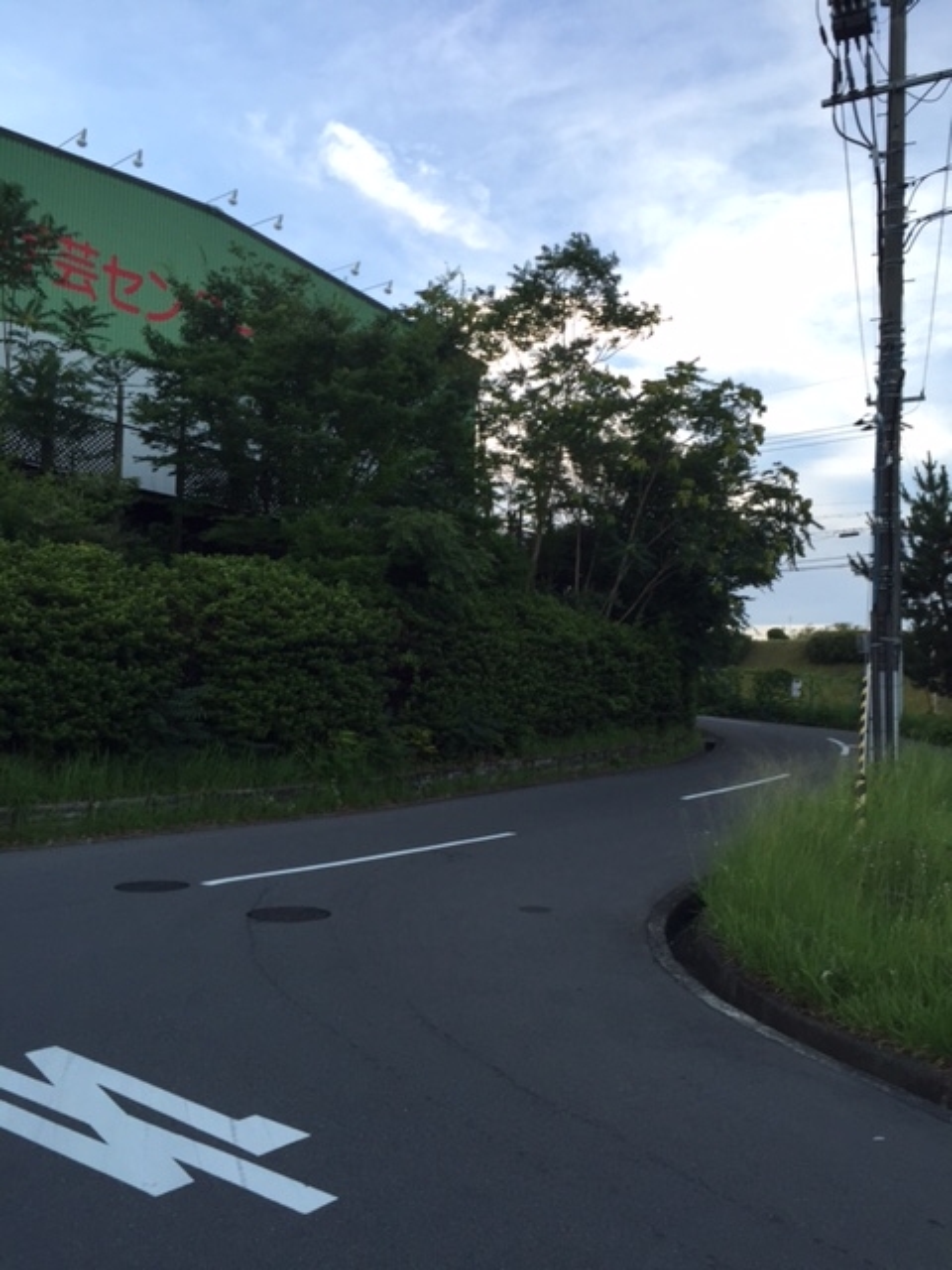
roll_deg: -1.7
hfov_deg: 48.2
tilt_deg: +4.3
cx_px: 476
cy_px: 635
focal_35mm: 29
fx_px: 1063
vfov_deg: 61.7
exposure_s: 1/120
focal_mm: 4.15
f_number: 2.2
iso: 50
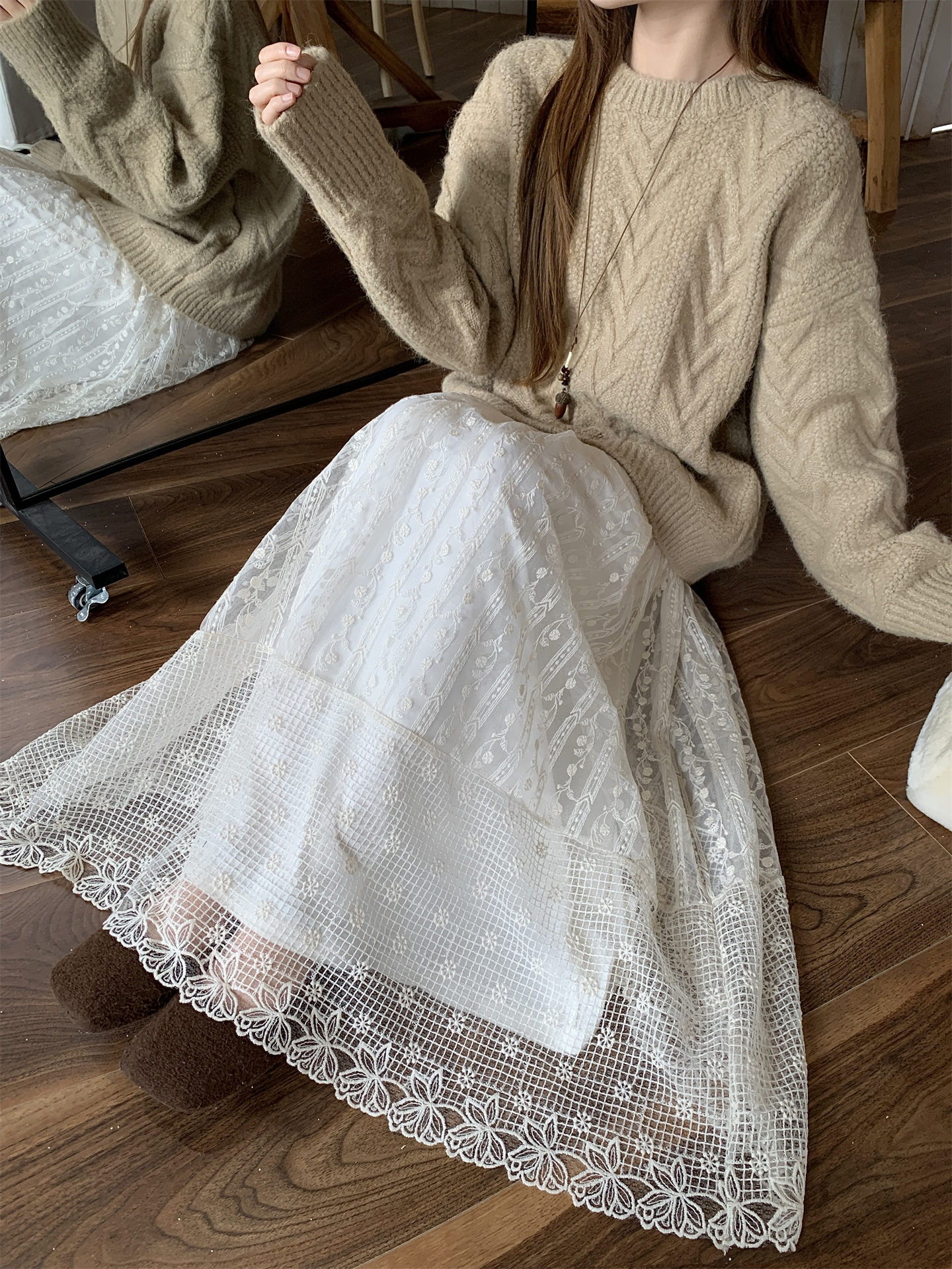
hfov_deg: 53.1
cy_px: 634
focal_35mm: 26
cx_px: 476
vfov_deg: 67.3
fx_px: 953
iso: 25
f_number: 1.8
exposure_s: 1/121
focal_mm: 4.25
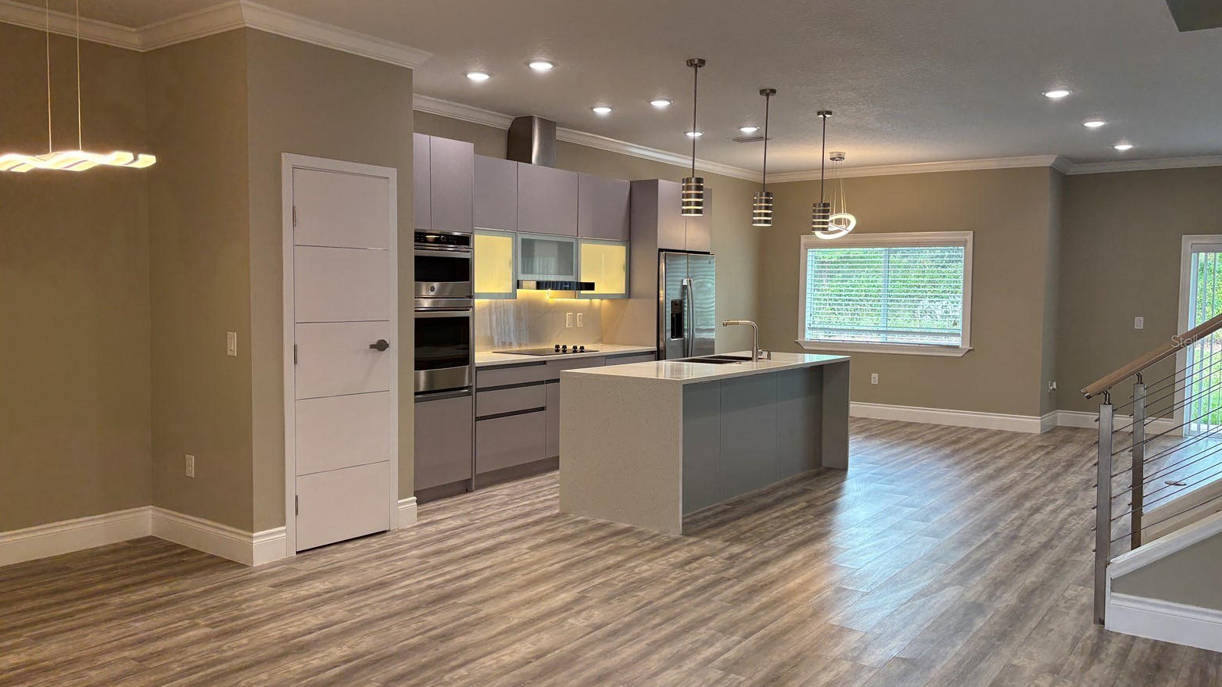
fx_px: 940
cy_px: 341
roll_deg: -0.8
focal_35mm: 29
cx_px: 619
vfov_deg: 40.2
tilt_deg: -3.8
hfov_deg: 66.1
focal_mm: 5.96
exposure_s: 1/120
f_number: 1.6
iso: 80
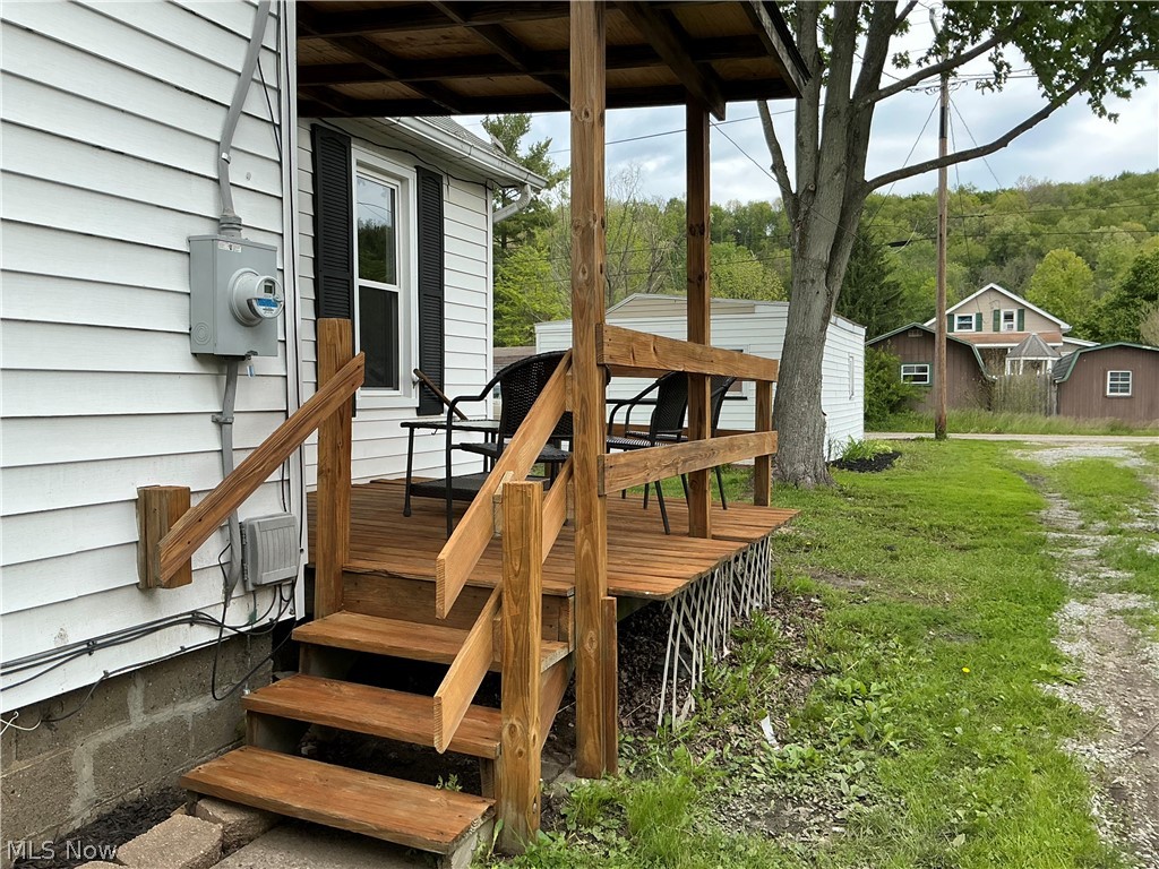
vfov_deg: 49.7
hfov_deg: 63.4
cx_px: 580
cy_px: 434
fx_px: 937
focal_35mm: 28
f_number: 1.8
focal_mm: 3
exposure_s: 1/657
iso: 25
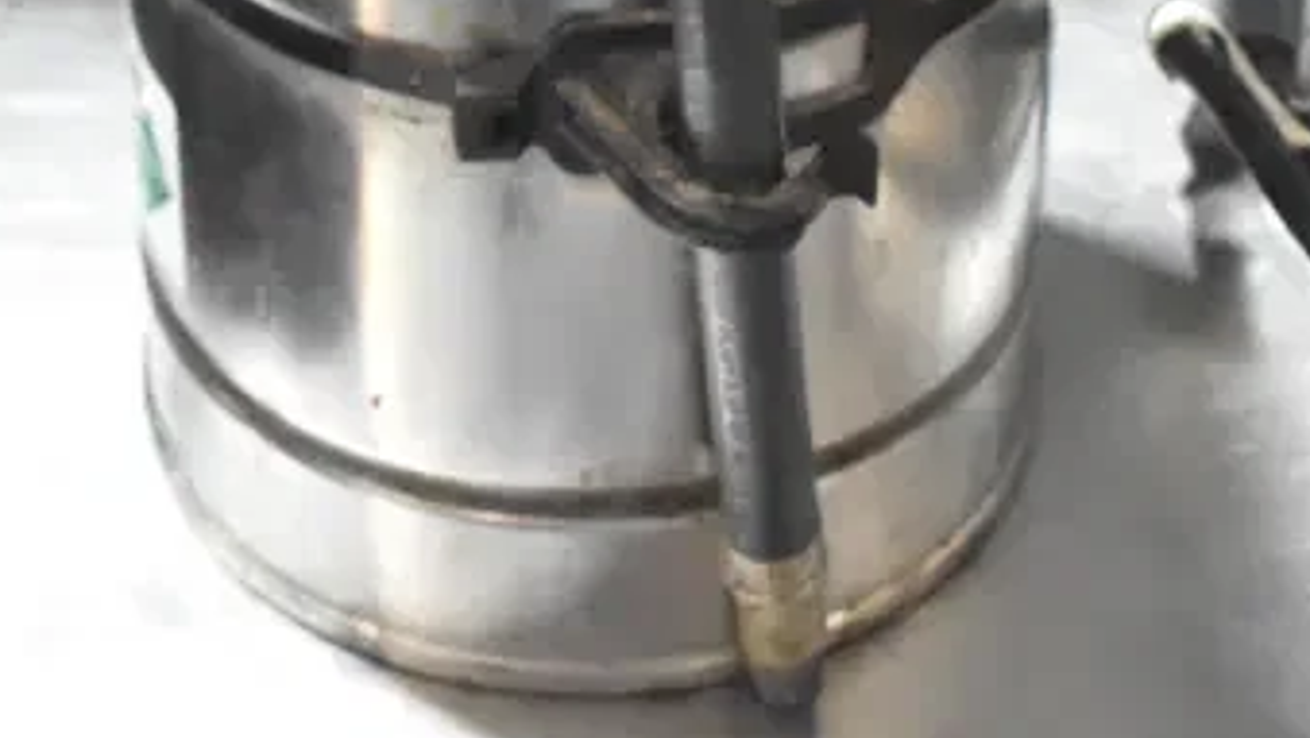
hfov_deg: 18.7
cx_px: 661
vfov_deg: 9.6
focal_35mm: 114
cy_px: -945
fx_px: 3976
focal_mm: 27
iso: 6400
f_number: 5.6
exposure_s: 1/125
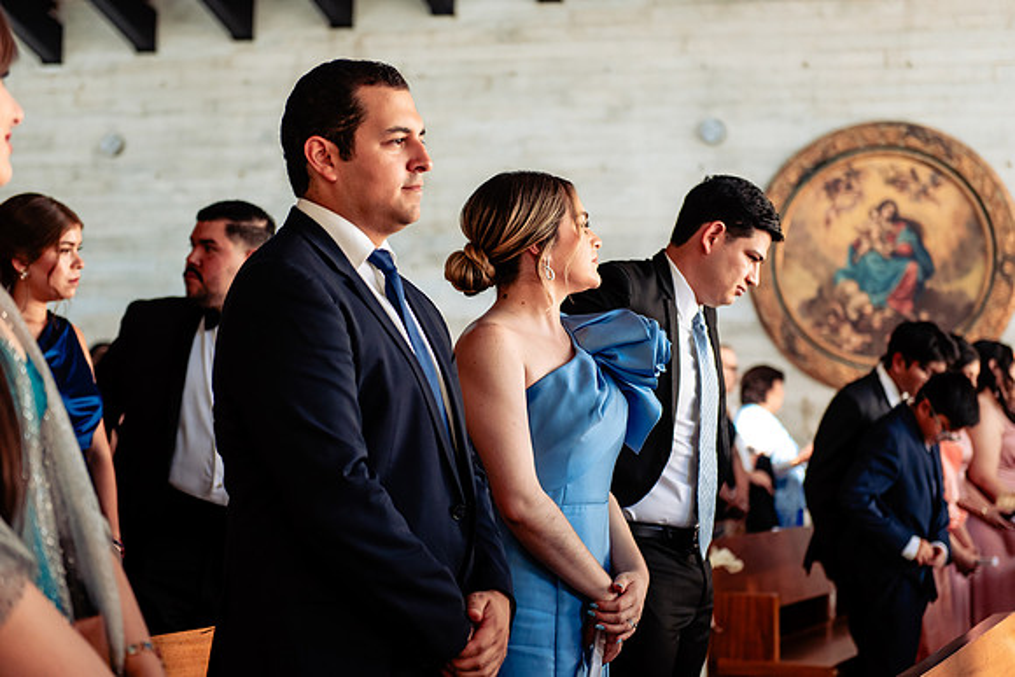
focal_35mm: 72
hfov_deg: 28.2
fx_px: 2023
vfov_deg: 19.0
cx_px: 508
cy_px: 338
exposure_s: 1/250
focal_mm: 70
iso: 800
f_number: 3.2
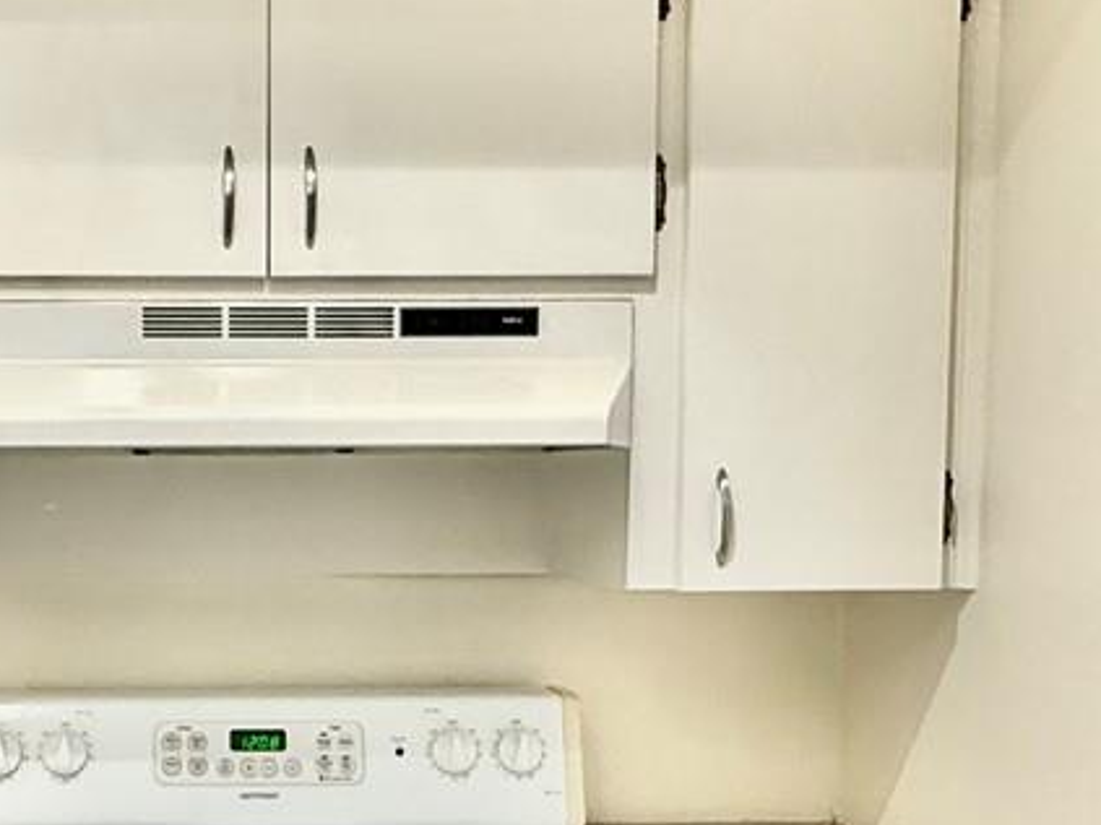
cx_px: 146
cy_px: 625
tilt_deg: -5.0
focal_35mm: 53
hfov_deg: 34.5
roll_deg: -0.8
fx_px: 1685
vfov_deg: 27.1
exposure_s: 1/120
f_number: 2.2
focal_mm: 2.22
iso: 200
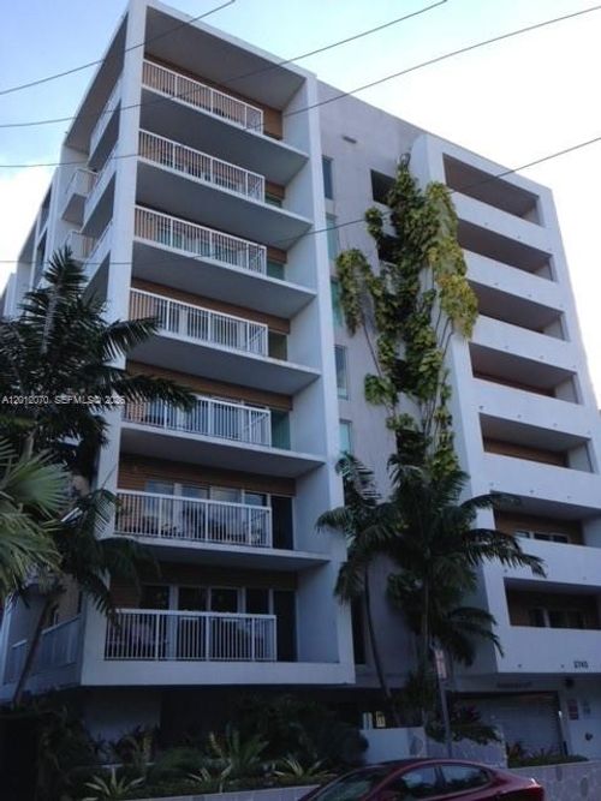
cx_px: 300
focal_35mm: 33
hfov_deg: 42.9
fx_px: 764
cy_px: 400
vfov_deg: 55.4
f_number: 2.4
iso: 50
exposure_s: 1/411
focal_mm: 4.12
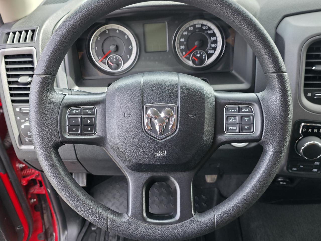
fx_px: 325
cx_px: 160
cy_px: 120
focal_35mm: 35
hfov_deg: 52.6
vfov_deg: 40.7
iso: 50
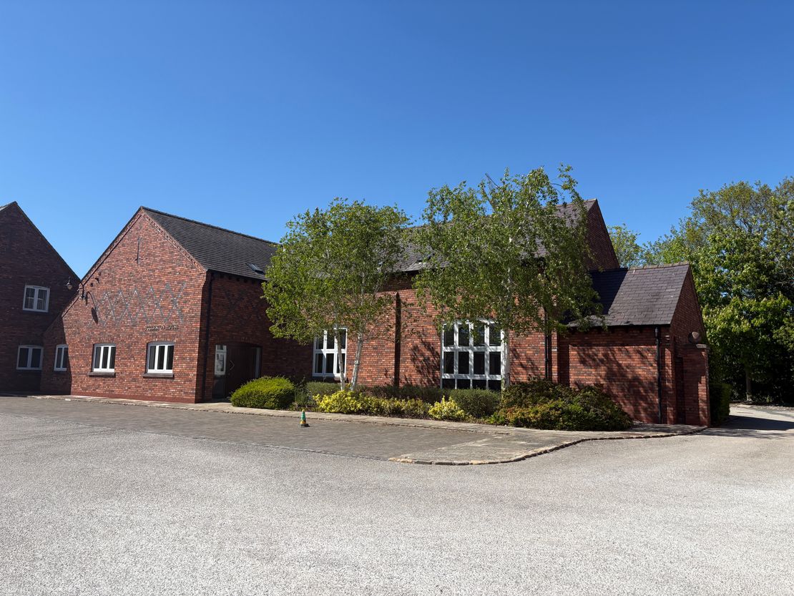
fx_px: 597
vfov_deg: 53.1
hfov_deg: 67.3
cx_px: 397
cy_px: 298
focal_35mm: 26
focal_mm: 5.96
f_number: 1.6
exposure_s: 1/3623
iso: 50
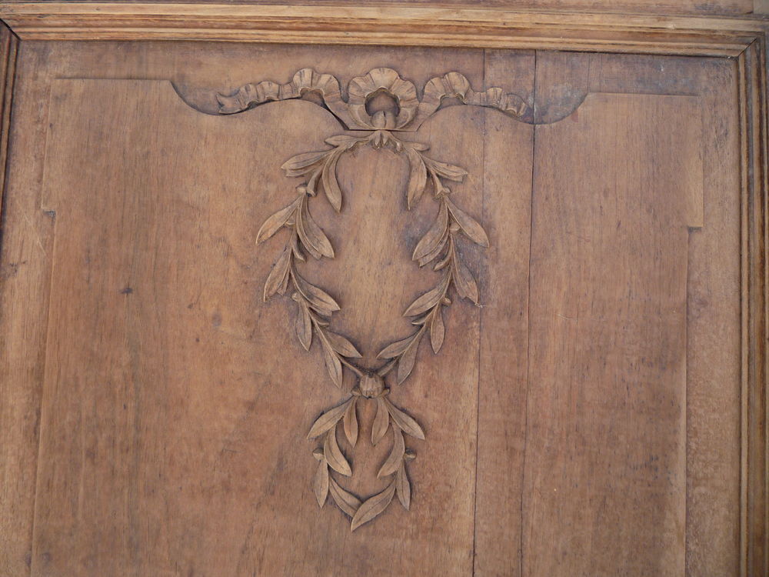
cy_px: 288
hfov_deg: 60.0
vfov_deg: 46.8
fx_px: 666
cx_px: 384
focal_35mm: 30
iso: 100
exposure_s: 1/100
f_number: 4
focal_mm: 5.2
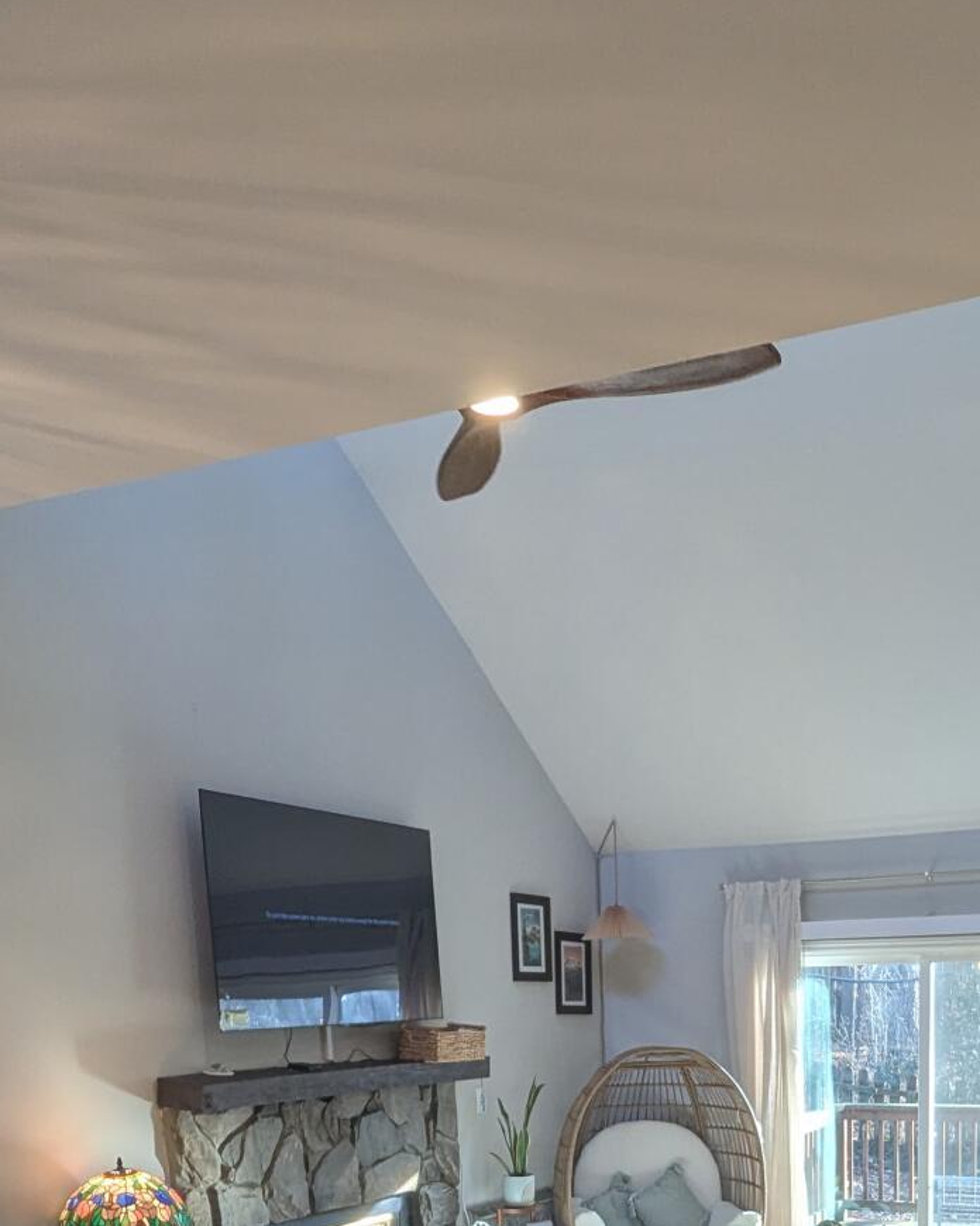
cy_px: 1175
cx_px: 711
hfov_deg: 40.2
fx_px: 1305
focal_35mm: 36
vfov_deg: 44.2
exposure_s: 1/40
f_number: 2.2
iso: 66
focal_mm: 2.35
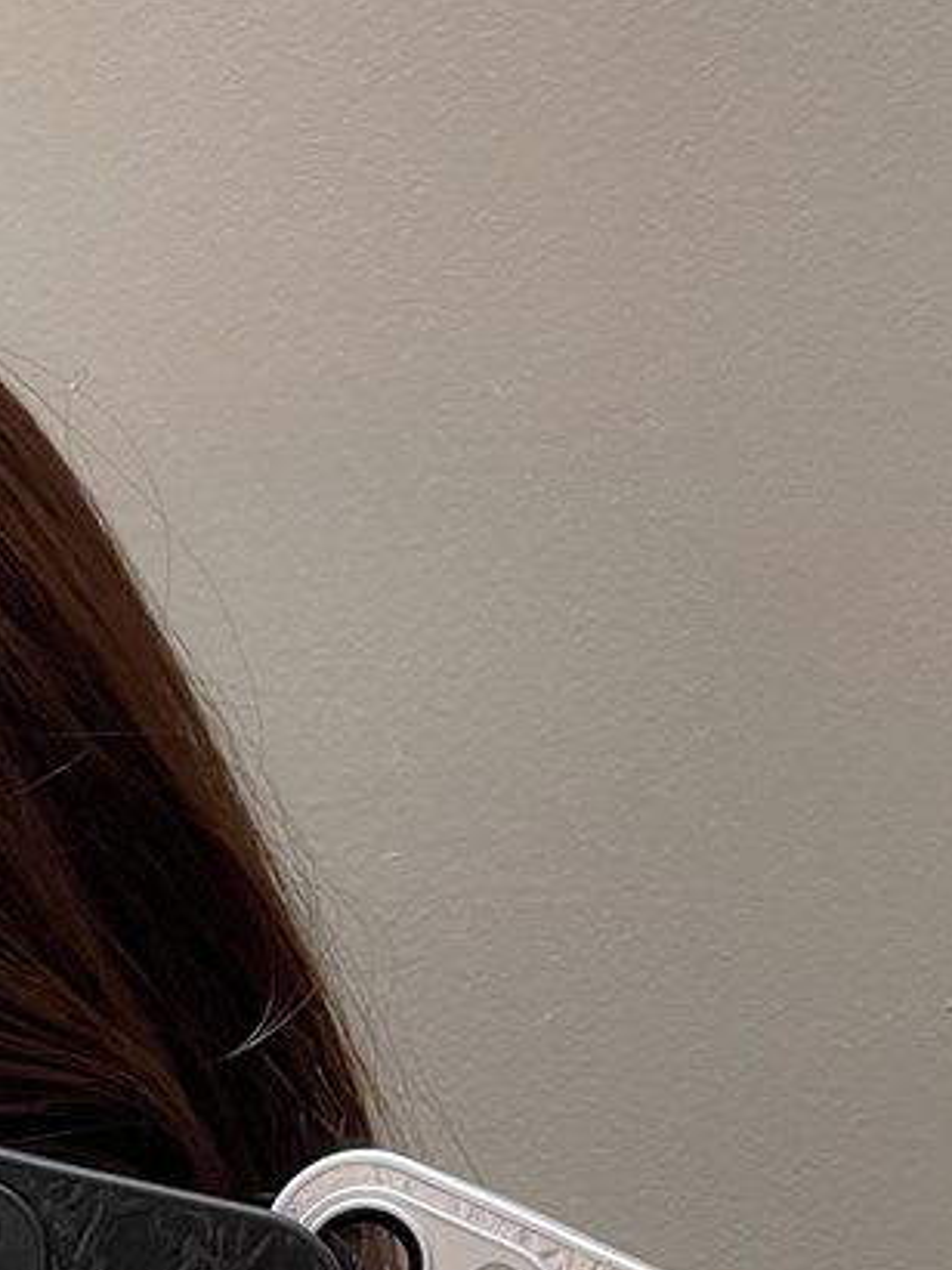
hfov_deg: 8.8
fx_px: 6090
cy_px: 1582
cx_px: -250
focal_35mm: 166
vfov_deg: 11.6
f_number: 2.2
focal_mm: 7.5
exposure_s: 1/50
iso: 160
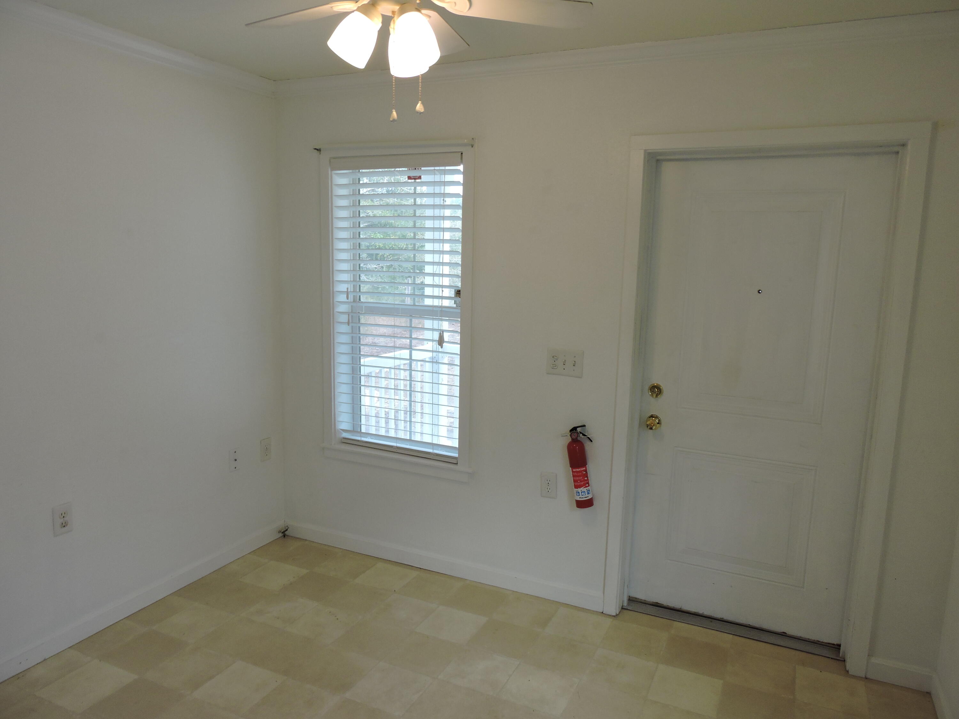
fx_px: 665
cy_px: 360
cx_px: 480
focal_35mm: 24
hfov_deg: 71.6
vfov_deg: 56.8
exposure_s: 1/40
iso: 100
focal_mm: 4.3
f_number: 3.3
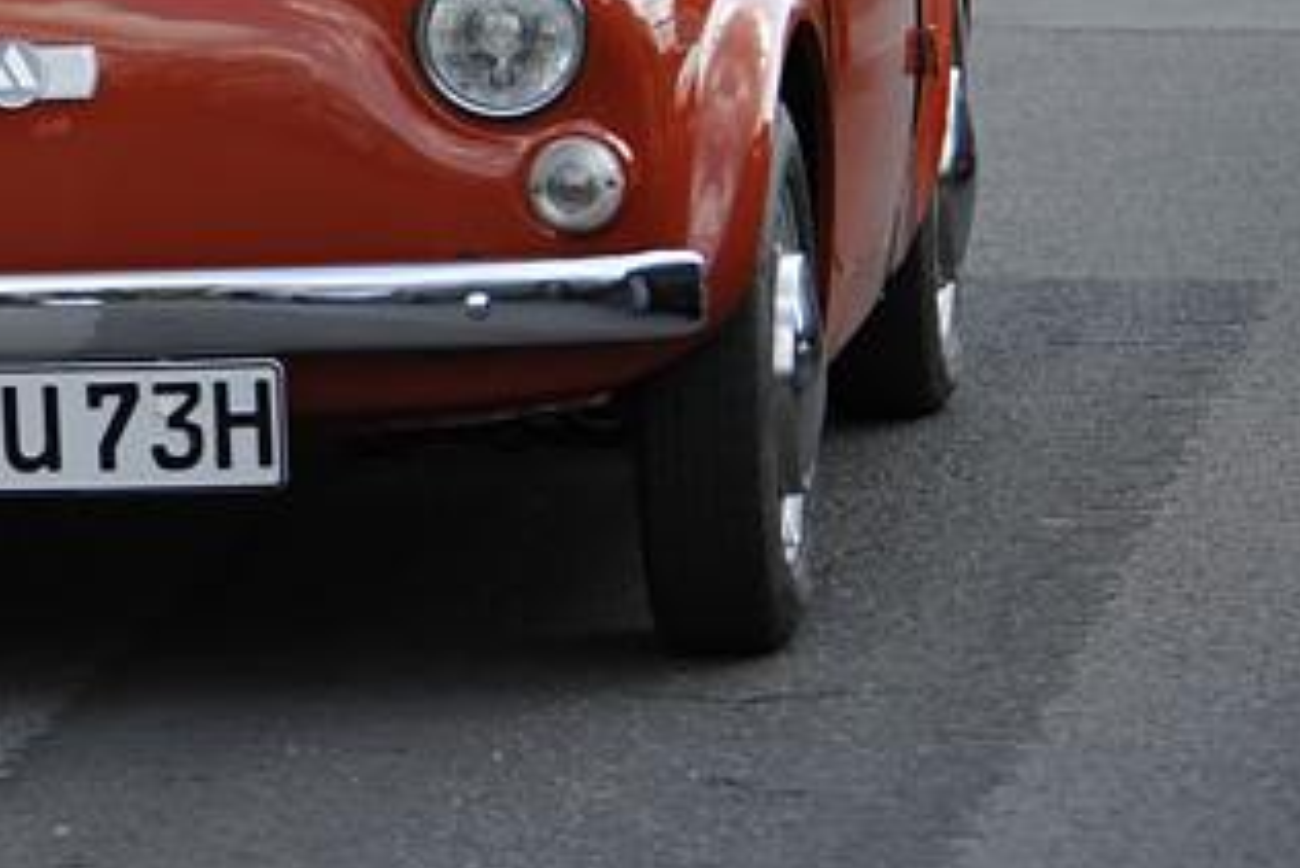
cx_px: 128
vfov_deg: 3.1
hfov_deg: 4.6
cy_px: -66
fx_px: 16004
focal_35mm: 443
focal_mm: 175
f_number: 5
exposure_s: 1/500
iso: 320
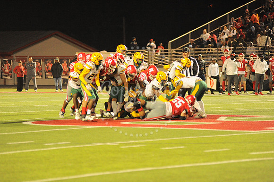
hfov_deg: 10.3
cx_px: 137
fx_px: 1521
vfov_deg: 6.9
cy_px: 91
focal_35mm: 200
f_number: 3.2
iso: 5000
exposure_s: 1/320
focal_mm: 200
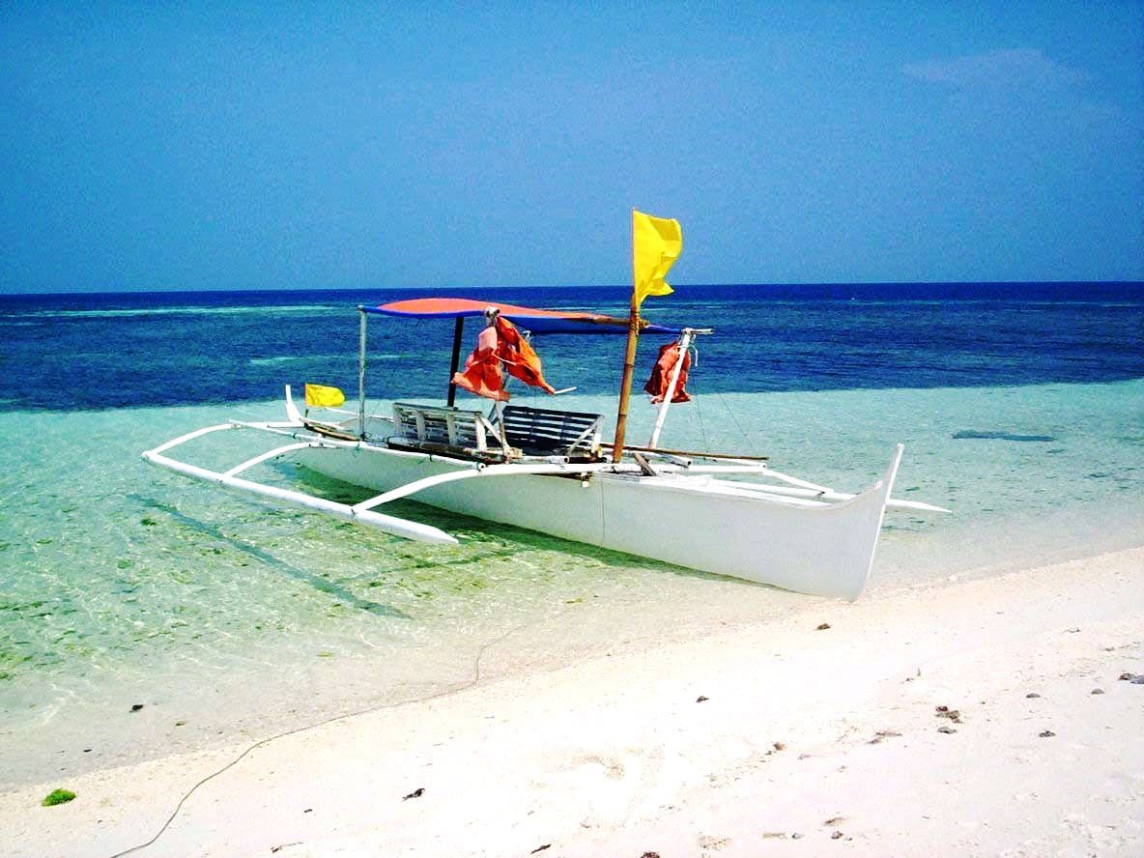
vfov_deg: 37.7
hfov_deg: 49.0
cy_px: 429
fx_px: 1256
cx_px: 572
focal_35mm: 38
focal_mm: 4.99
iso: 100
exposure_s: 1/1248
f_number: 4.5
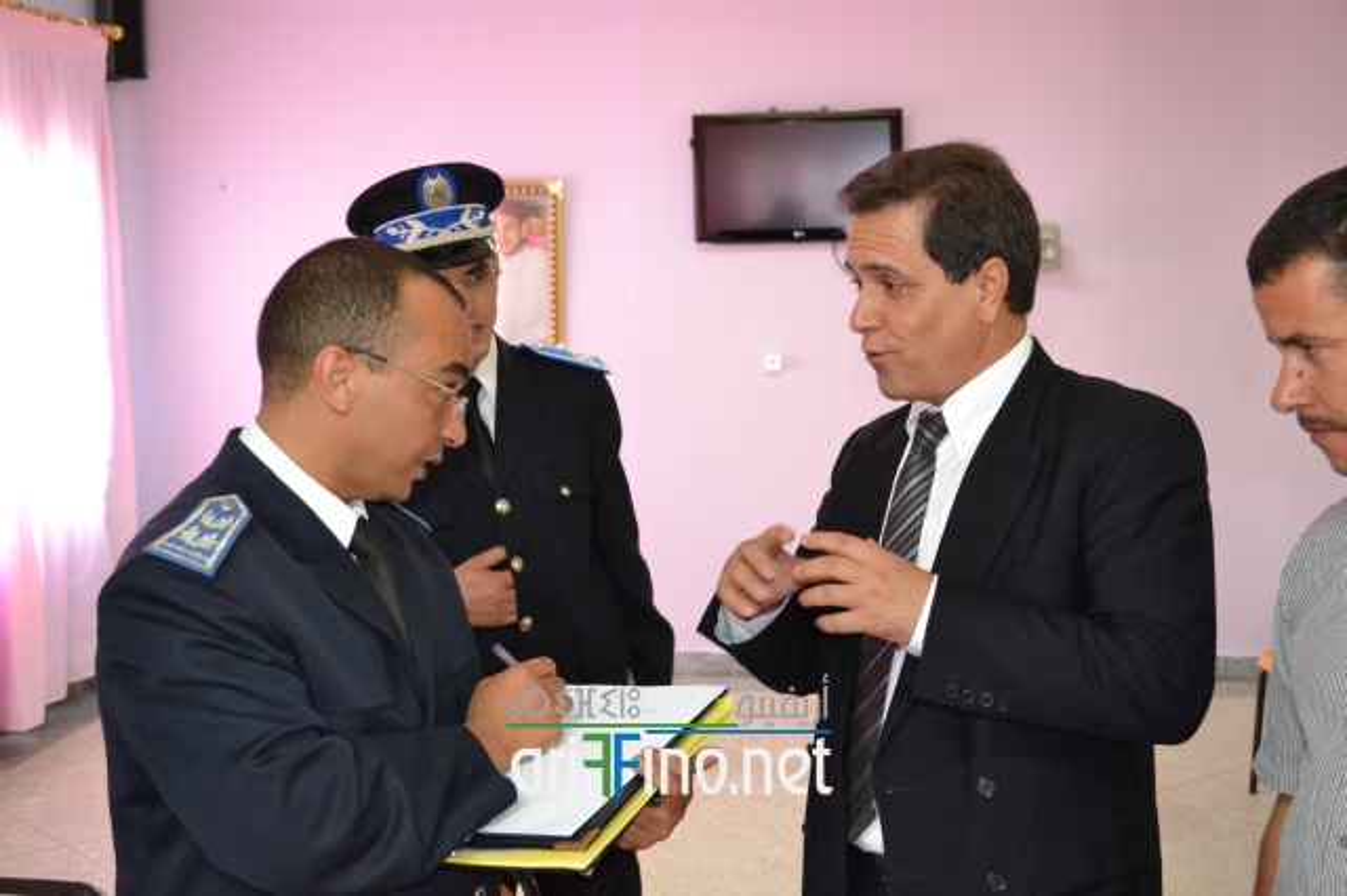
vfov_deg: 28.0
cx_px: 674
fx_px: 1795
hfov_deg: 41.1
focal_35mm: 48
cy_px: 448
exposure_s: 1/60
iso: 2800
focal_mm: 32
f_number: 4.8
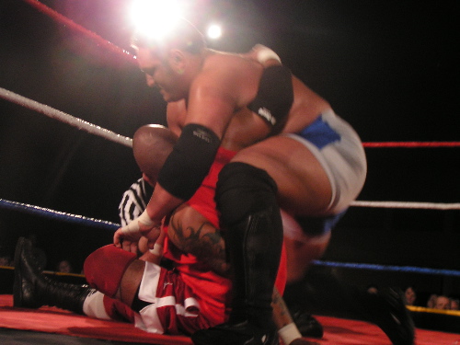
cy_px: 172
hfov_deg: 35.5
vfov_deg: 27.0
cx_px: 230
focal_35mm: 54
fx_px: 718
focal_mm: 8.3
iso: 100
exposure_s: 1/80
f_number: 3.2
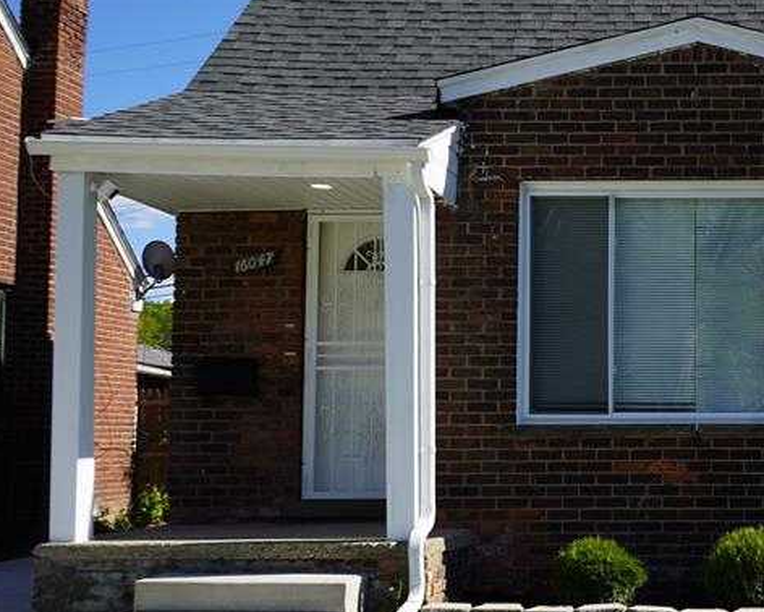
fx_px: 1289
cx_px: 793
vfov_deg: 26.7
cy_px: 335
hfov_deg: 30.3
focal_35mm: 57
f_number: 8
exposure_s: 1/250
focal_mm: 28
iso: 100
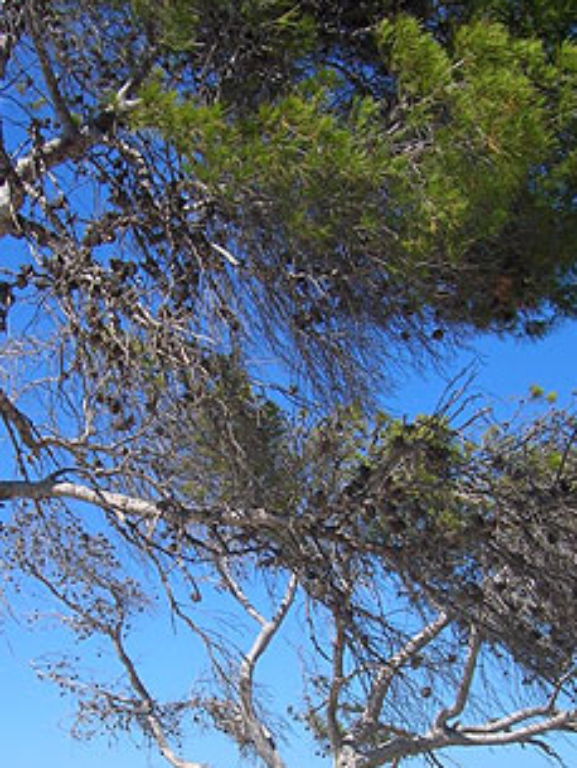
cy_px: 548
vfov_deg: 32.8
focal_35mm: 58
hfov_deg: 25.2
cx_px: 270
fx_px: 1288
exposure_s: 1/390
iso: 50
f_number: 4.9
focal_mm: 5.7
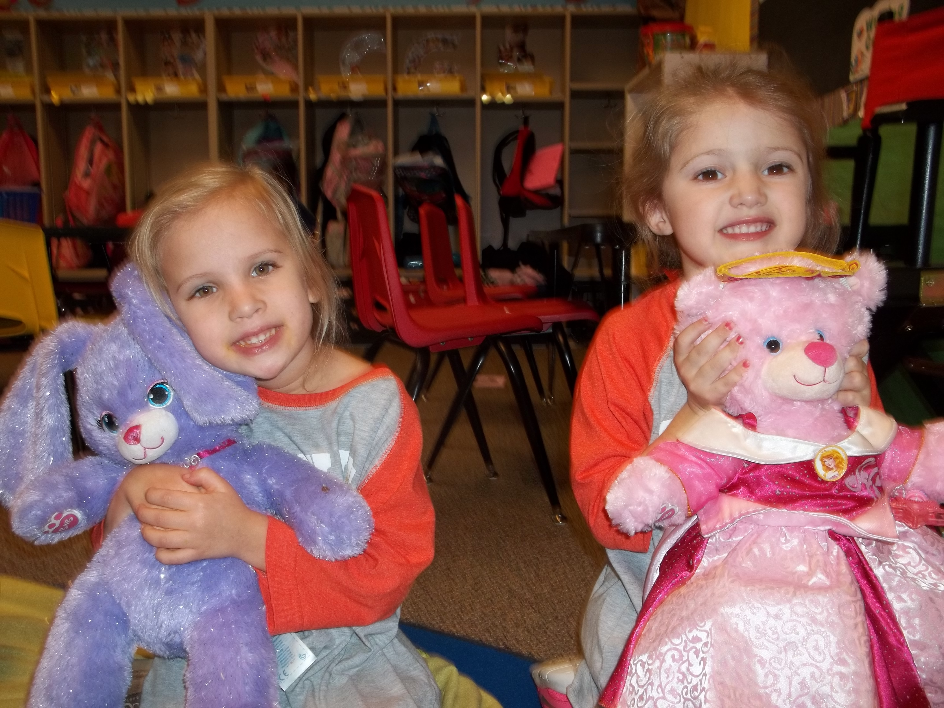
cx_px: 472
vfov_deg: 42.9
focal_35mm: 33
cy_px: 354
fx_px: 900
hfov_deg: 55.4
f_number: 3.3
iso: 64
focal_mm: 5.9
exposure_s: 1/30
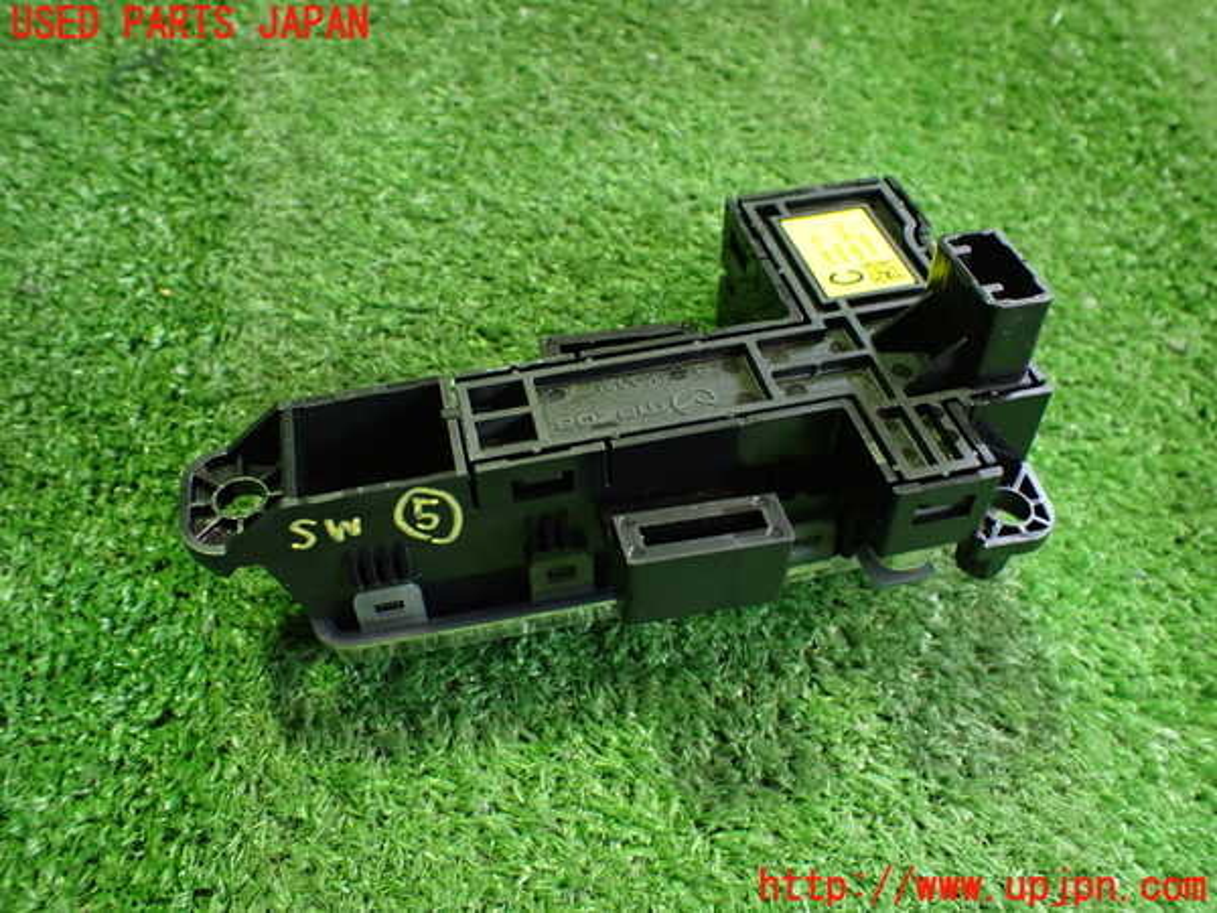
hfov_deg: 60.0
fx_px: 1055
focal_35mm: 30
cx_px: 608
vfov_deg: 46.8
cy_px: 456
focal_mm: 5.4
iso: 800
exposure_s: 1/30
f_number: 2.3
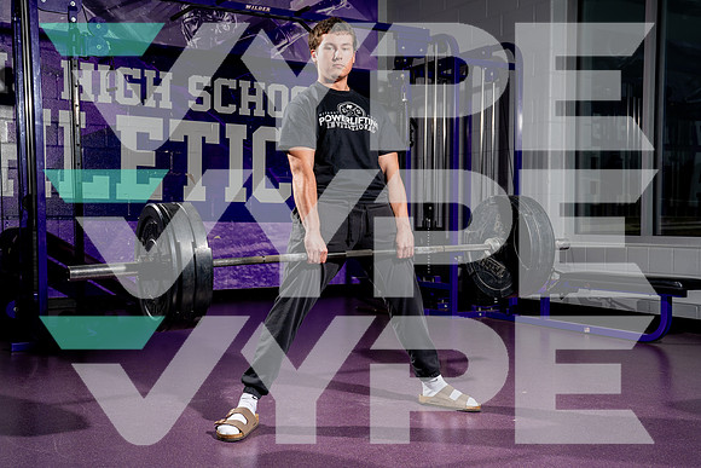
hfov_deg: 45.4
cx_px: 350
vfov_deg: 31.2
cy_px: 234
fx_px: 837
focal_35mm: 43
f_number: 8
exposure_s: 1/250
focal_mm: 43
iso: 100
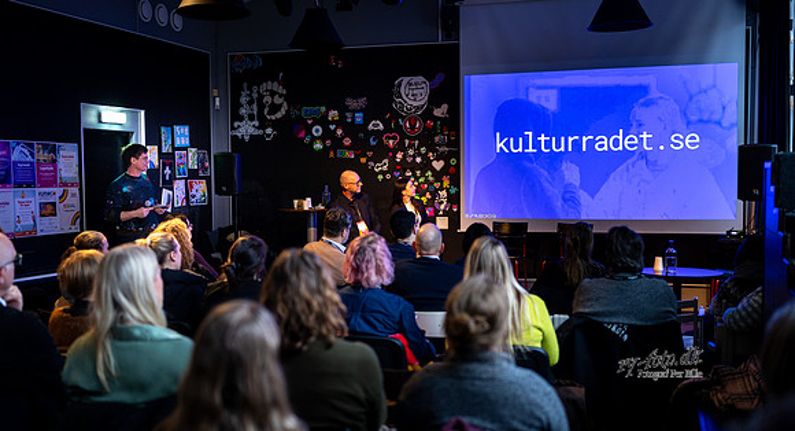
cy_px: 226
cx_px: 379
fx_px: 890
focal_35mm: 43
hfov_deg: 48.1
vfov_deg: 27.2
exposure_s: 1/160
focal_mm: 35
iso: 640
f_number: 1.4
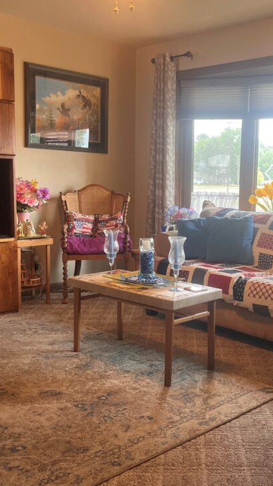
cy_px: 239
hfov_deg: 28.7
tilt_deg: -6.7
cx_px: 196
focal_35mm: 41
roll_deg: -1.2
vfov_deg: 49.4
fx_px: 527
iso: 125
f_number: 1.6
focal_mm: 5.1
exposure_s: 1/120
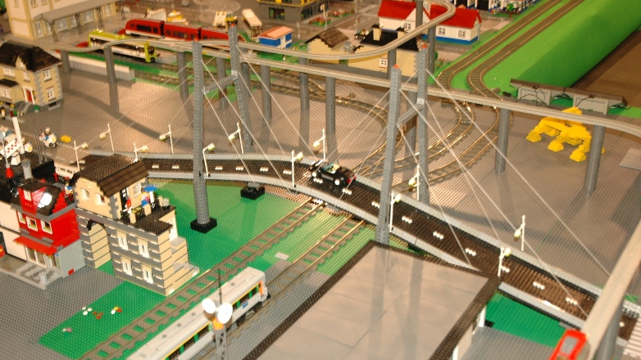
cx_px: 324
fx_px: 791
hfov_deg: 44.1
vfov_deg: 25.7
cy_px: 185
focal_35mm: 47
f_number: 4
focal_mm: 29
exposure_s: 1/60
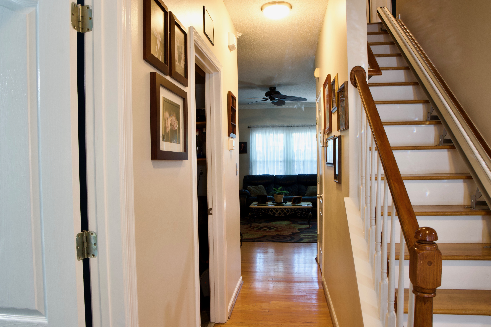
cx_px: 246
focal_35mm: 24
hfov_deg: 73.7
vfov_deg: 53.1
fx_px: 327
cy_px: 164
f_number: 11
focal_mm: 16
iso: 320
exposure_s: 1/2
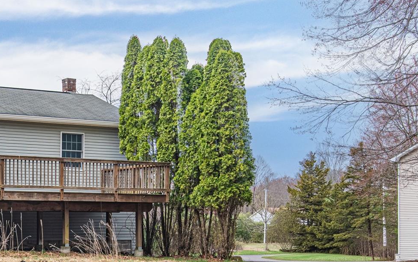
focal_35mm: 75
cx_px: 30
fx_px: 854
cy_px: 231
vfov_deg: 17.2
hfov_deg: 26.4
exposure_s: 1/250
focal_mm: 35
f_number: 11
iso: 640
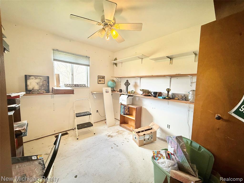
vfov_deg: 85.7
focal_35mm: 14
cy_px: 92
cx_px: 122
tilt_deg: -4.0
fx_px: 99
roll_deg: -1.3
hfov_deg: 102.1
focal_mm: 2.22
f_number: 2.2
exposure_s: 1/60
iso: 200
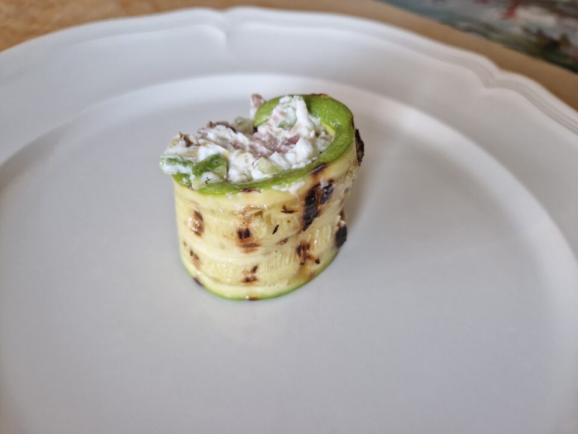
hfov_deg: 73.9
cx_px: 289
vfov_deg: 58.9
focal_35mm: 23
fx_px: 384
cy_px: 217
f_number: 1.8
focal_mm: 5.4
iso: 50
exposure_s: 1/115
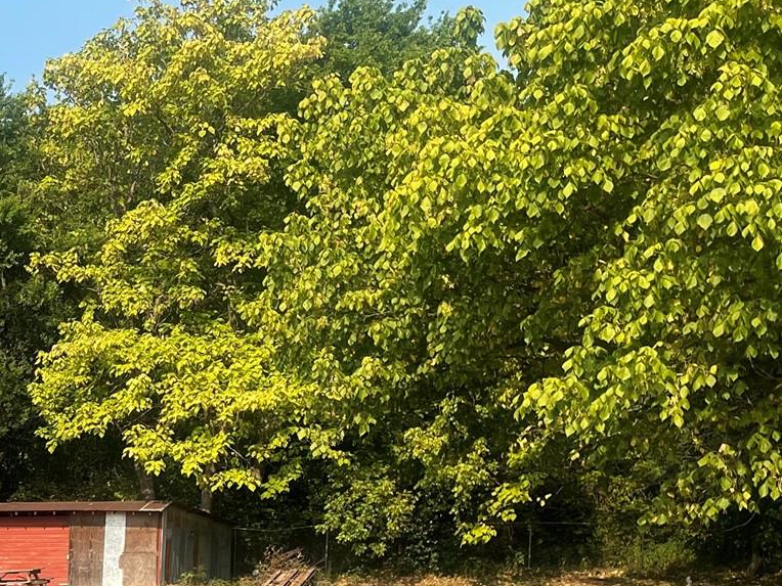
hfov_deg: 25.4
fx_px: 1514
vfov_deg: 20.1
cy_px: 757
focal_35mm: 67
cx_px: -205
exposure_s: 1/1976
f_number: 1.6
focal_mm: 5.1
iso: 32
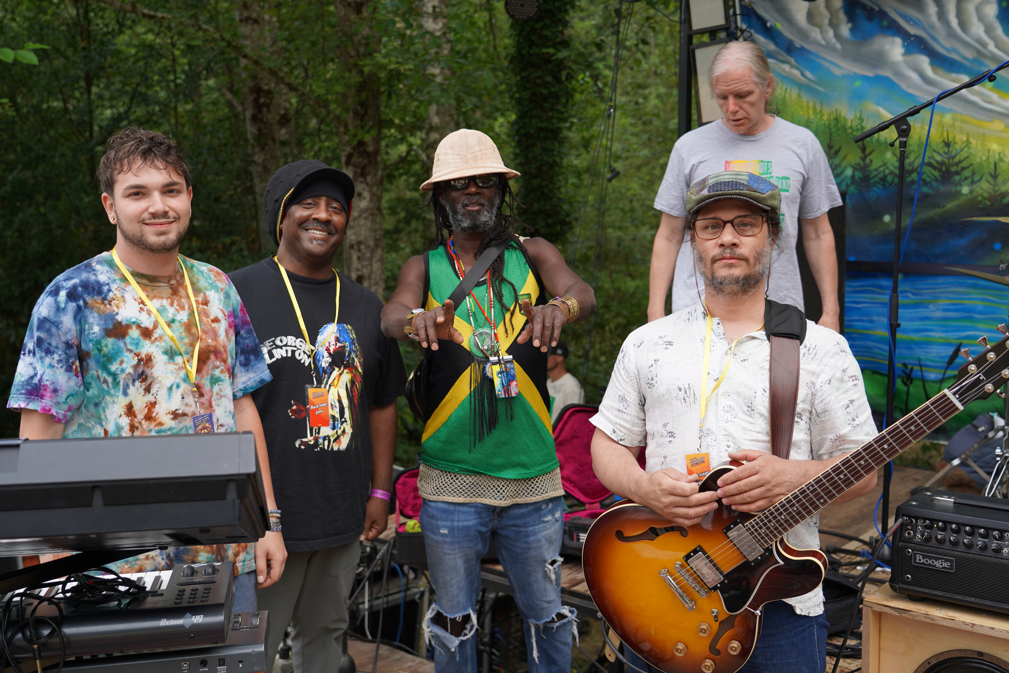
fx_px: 1065
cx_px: 504
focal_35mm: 38
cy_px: 336
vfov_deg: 35.1
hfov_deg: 50.7
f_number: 4
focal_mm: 38
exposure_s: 1/160
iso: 160
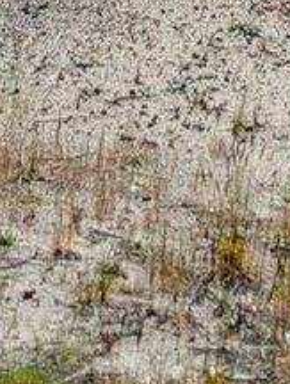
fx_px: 1780
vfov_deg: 12.1
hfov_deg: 9.3
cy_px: -67
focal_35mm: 160
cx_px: 222
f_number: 1.85
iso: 43
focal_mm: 6.81
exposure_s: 1/2762
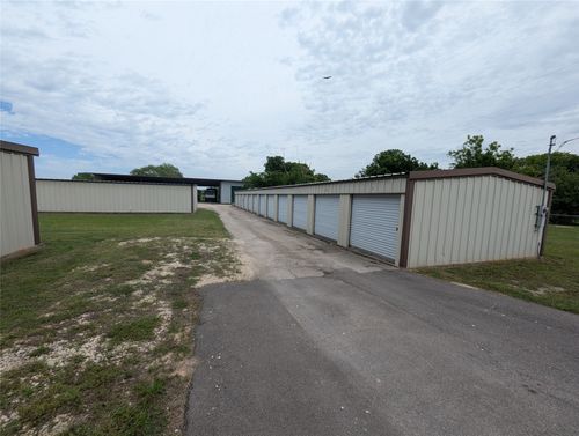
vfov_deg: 90.1
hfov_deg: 106.1
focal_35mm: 13
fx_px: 218
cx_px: 290
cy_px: 218
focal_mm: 1.95
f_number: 2.2
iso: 48
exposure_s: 1/1580
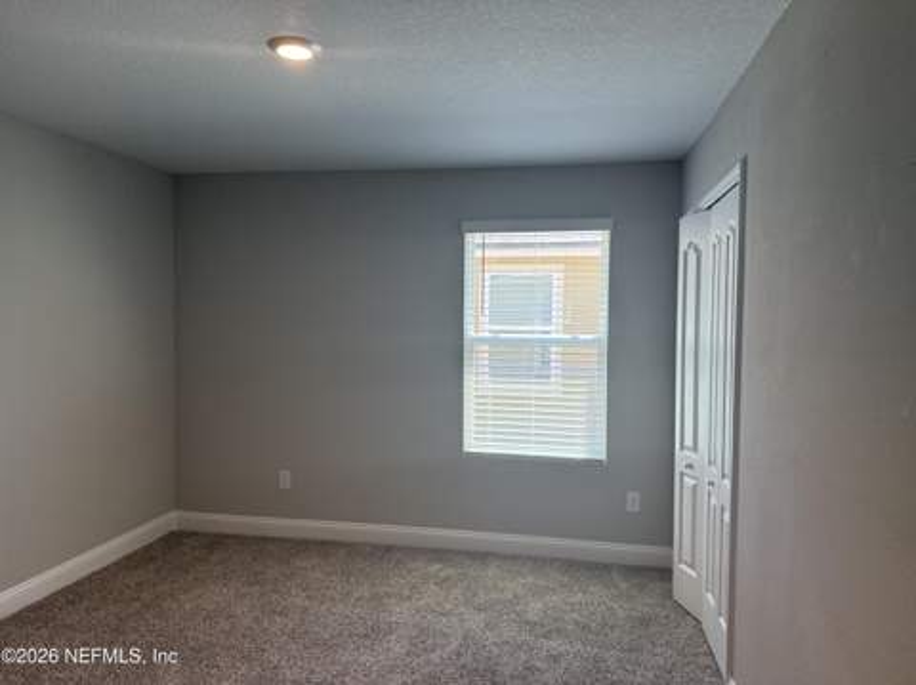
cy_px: 342
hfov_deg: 71.7
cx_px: 458
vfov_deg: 56.7
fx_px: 634
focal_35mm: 24
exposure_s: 1/234
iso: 160
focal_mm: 6.76
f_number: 1.78
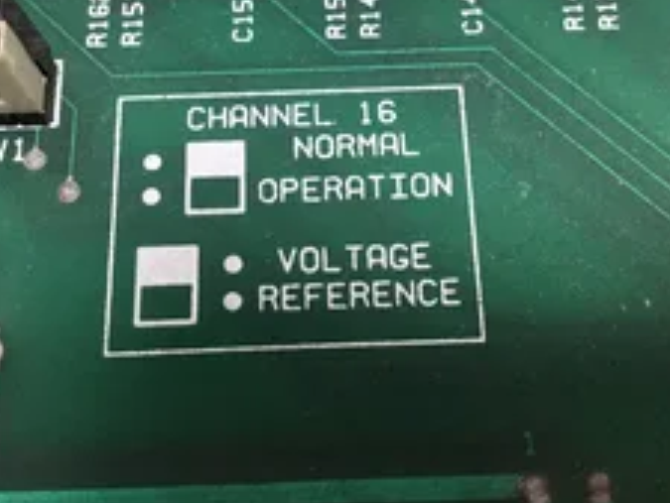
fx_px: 1065
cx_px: 345
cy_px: 92
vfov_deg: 26.1
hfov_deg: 34.9
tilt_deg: -63.8
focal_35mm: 55
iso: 25
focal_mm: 3.3
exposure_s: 1/60
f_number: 2.4
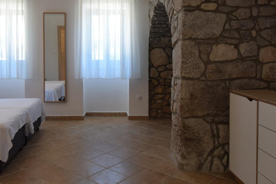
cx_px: 106
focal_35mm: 34
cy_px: 49
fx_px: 261
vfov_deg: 38.0
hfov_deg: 55.2
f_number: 4.5
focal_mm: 10
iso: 400
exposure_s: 1/80
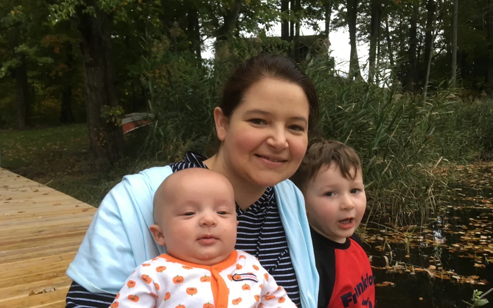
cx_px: 245
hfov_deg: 61.2
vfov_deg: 40.6
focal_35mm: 31
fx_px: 416
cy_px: 164
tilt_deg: -0.4
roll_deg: +3.0
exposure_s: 1/30
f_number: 2.2
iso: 80
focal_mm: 4.15
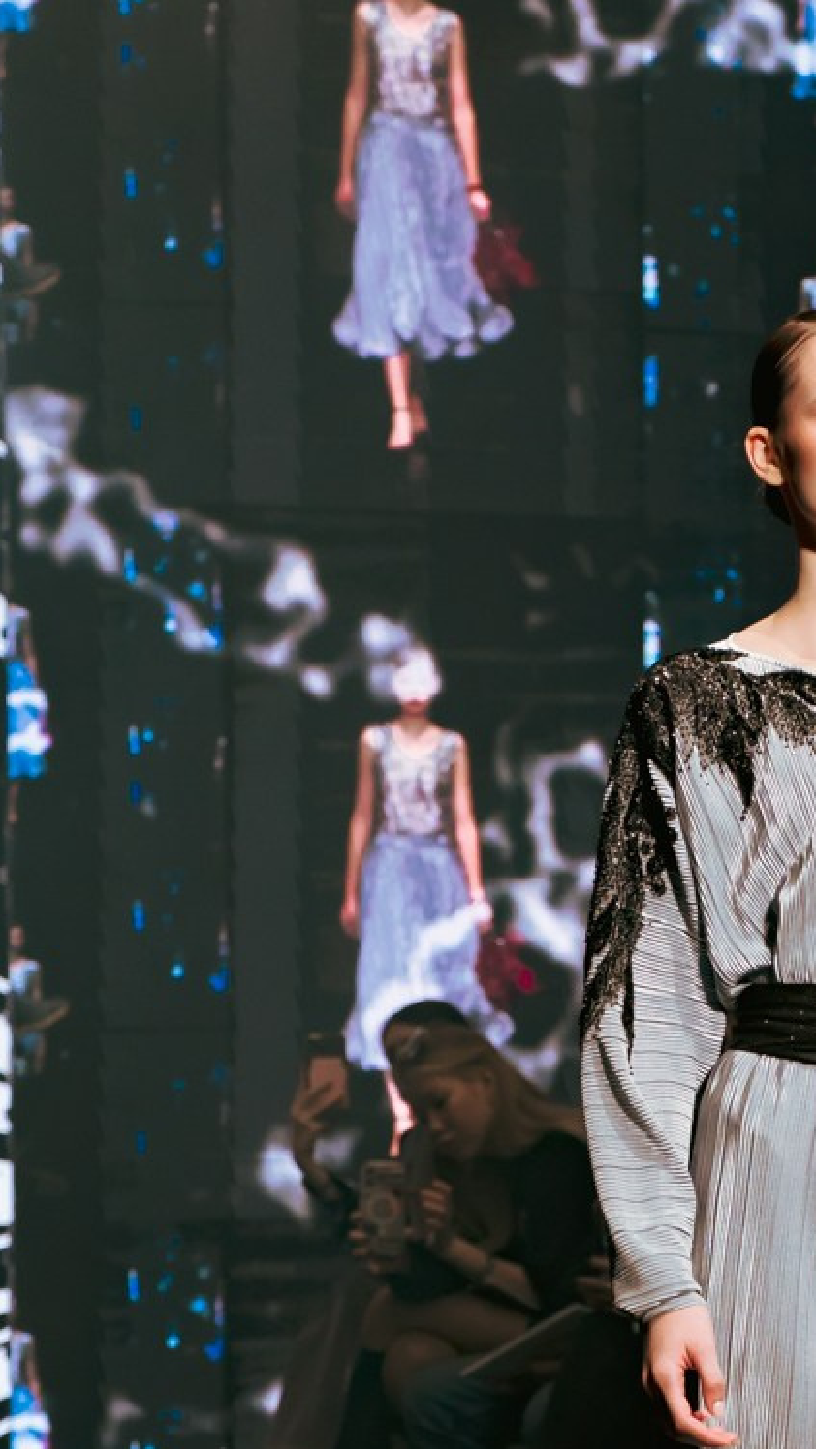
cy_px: 1193
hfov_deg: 7.3
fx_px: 6306
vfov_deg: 13.0
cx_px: 959
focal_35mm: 164
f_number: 3.5
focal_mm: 61
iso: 1600
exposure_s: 1/200
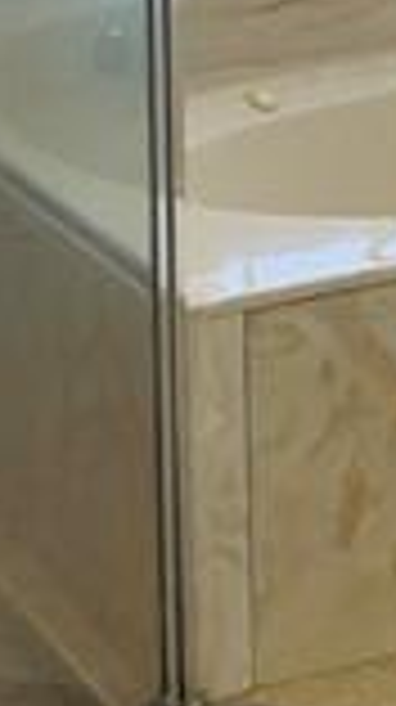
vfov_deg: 14.3
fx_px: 2602
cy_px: -396
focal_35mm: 139
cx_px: 459
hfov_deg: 8.6
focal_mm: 4.25
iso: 32
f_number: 1.8
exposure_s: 1/216
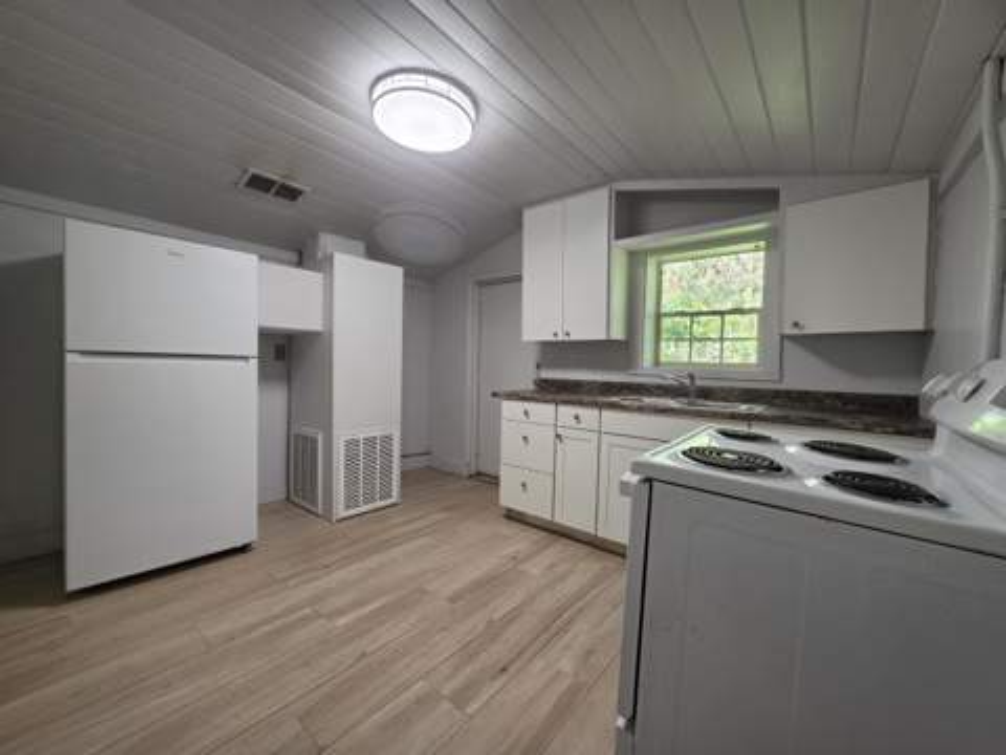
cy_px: 378
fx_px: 378
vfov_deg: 89.9
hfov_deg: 106.2
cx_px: 503
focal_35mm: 13
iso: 125
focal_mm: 2.2
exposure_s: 1/120
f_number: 1.9
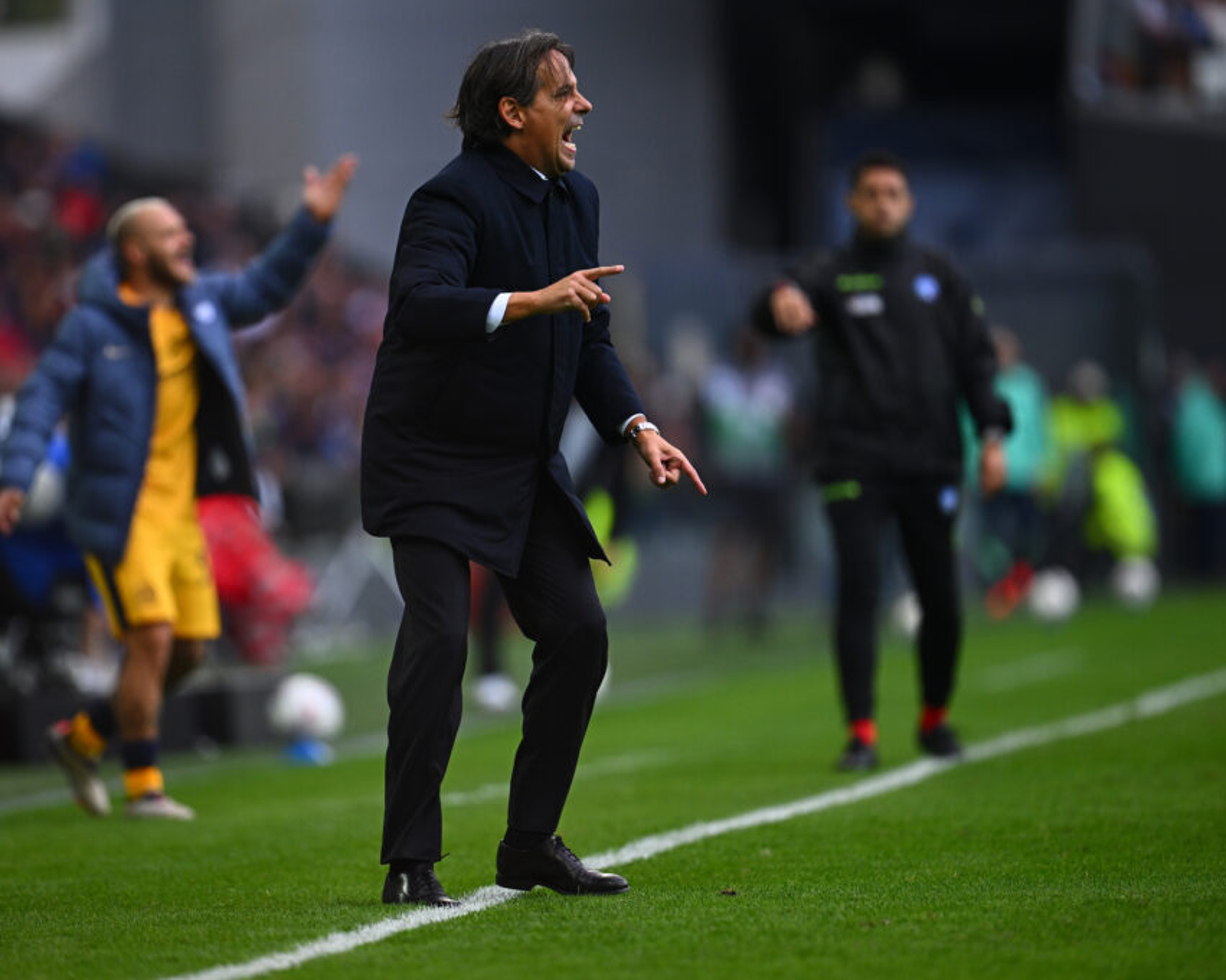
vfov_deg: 3.4
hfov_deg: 4.3
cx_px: 519
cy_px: 489
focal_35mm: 452
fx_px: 16393
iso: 1000
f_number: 2.8
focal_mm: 400
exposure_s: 1/1600
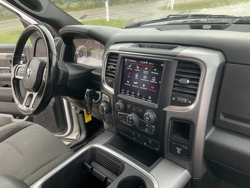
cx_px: 125
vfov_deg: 48.2
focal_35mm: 29
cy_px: 94
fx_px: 209
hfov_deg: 61.7
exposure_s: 1/60
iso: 80
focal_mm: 3
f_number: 1.8
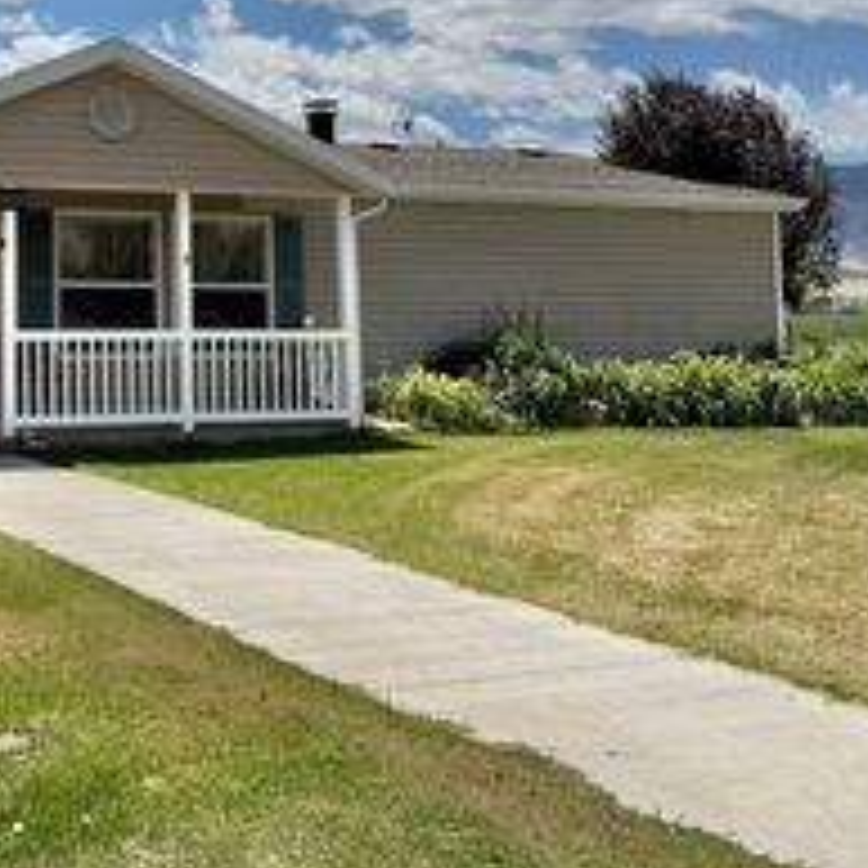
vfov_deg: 30.5
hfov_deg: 29.3
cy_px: 214
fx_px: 1560
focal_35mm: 55
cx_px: 27
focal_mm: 6.76
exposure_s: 1/11905
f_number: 1.78
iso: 80
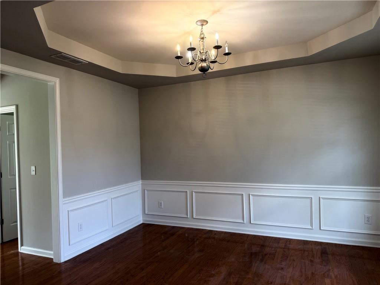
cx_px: 190
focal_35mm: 24
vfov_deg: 56.8
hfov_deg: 71.6
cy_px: 142
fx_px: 263
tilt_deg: +0.5
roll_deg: +1.9
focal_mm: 6.76
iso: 100
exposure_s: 1/120
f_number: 1.78
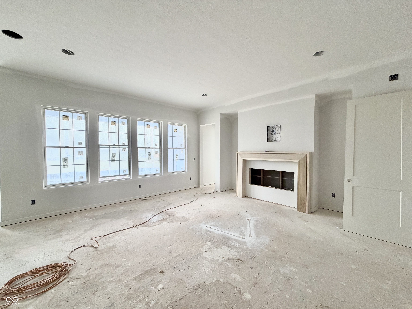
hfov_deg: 102.1
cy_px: 154
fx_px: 167
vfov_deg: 85.7
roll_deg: -0.3
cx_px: 206
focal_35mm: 14
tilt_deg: -1.5
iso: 320
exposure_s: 1/121
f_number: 2.2
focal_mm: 2.22
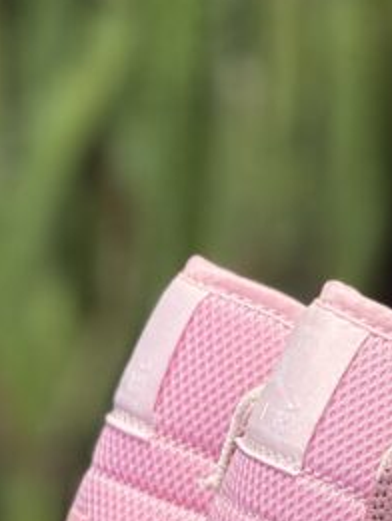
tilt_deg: -16.2
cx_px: 284
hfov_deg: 3.2
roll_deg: -1.1
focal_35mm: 470
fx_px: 7091
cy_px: 659
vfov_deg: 4.2
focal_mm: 15.66
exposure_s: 1/100
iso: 64
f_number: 2.8
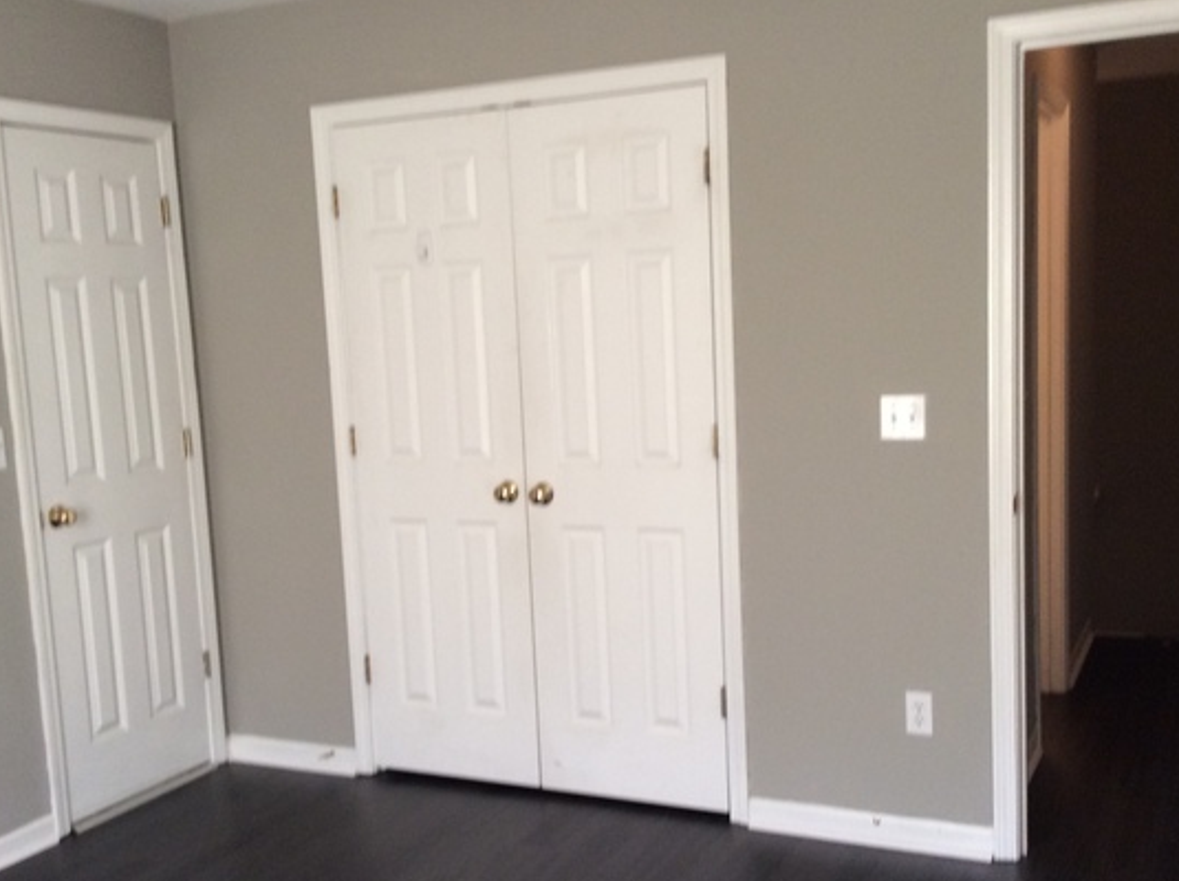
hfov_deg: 46.8
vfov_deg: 35.8
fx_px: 1361
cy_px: 496
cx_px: 567
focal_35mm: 40
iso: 64
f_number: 2.4
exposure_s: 1/24
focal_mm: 3.3
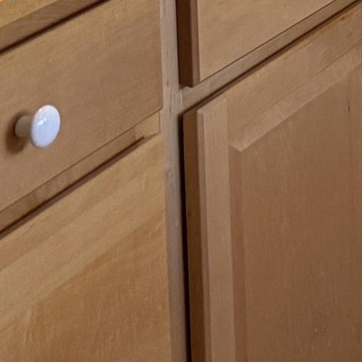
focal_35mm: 135
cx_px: 1112
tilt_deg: -3.8
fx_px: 1597
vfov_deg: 11.3
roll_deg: -0.3
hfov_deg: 9.7
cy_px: -424
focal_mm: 6.76
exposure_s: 1/120
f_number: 1.78
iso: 200
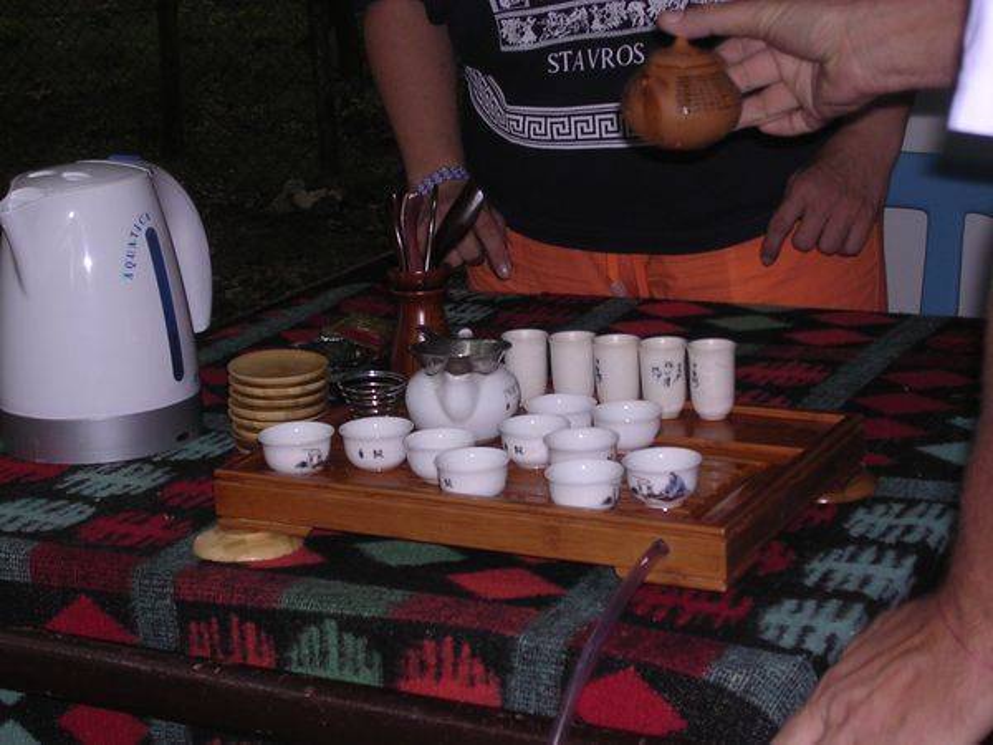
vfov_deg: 18.2
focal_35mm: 81
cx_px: 496
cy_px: 372
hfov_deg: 24.1
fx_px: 2324
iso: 125
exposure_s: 1/60.1
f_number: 4
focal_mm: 12.3
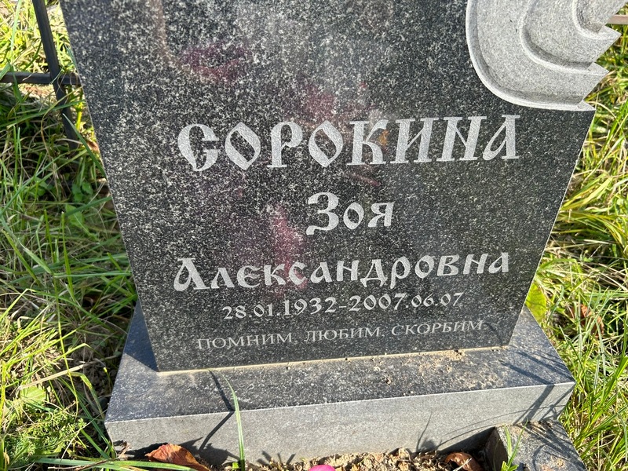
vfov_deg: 53.1
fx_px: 472
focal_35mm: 26
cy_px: 236
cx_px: 314
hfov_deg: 67.3
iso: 50
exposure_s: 1/775
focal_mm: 5.7
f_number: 1.5
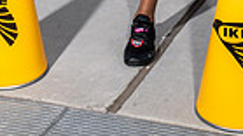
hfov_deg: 15.1
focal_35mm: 142
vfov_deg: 7.6
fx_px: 914
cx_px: 164
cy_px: -255
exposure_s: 1/320
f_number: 7.1
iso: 100
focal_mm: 42
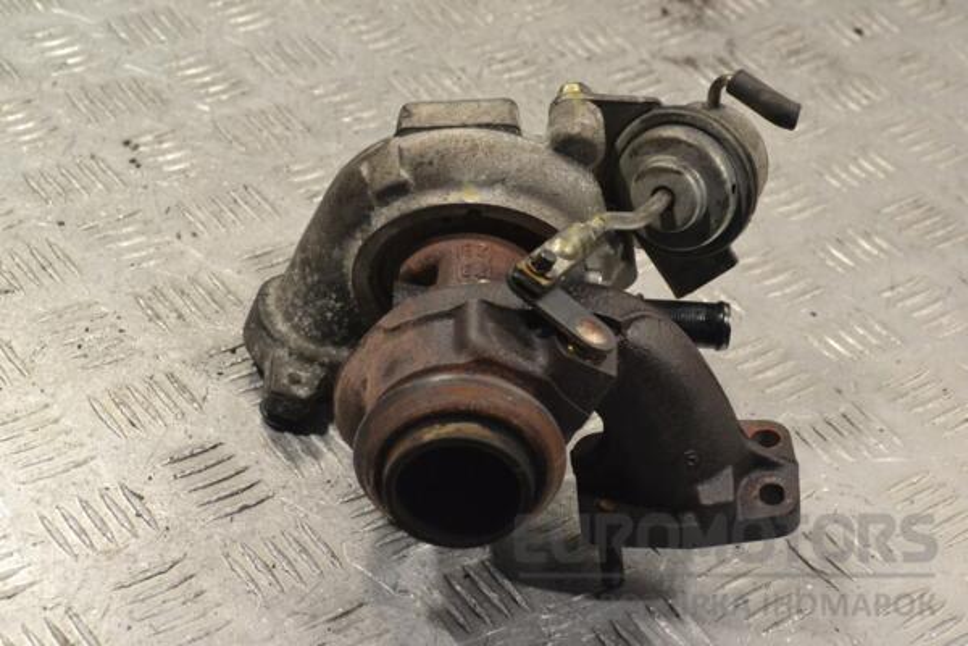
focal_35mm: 82
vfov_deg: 16.6
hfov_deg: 24.6
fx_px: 2218
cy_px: 323
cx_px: 484
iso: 3200
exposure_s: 1/320
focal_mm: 55
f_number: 9
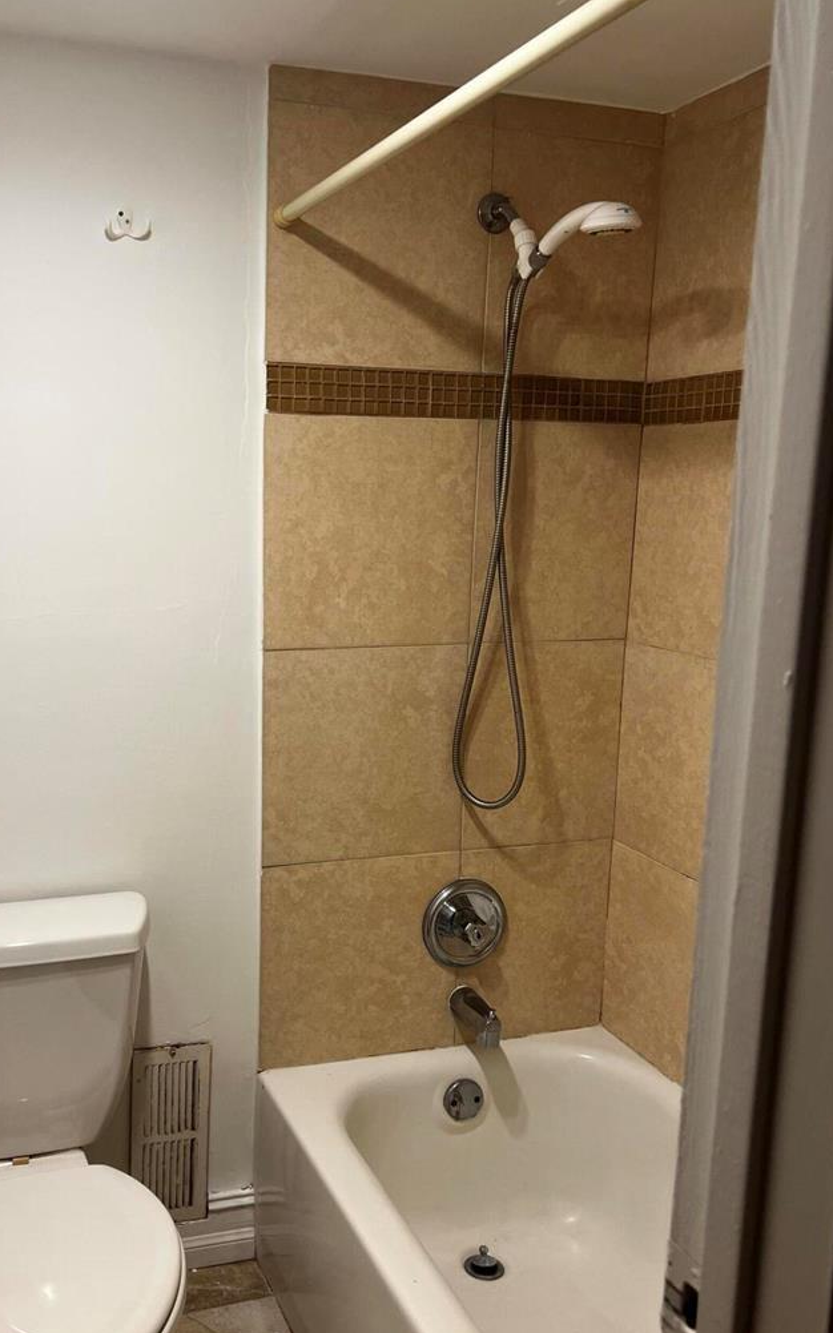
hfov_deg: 37.9
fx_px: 1199
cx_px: 286
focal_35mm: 33
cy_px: 722
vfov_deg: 58.1
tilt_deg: -10.8
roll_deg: -1.0
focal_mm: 5.7
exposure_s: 1/121
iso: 125
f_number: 1.5
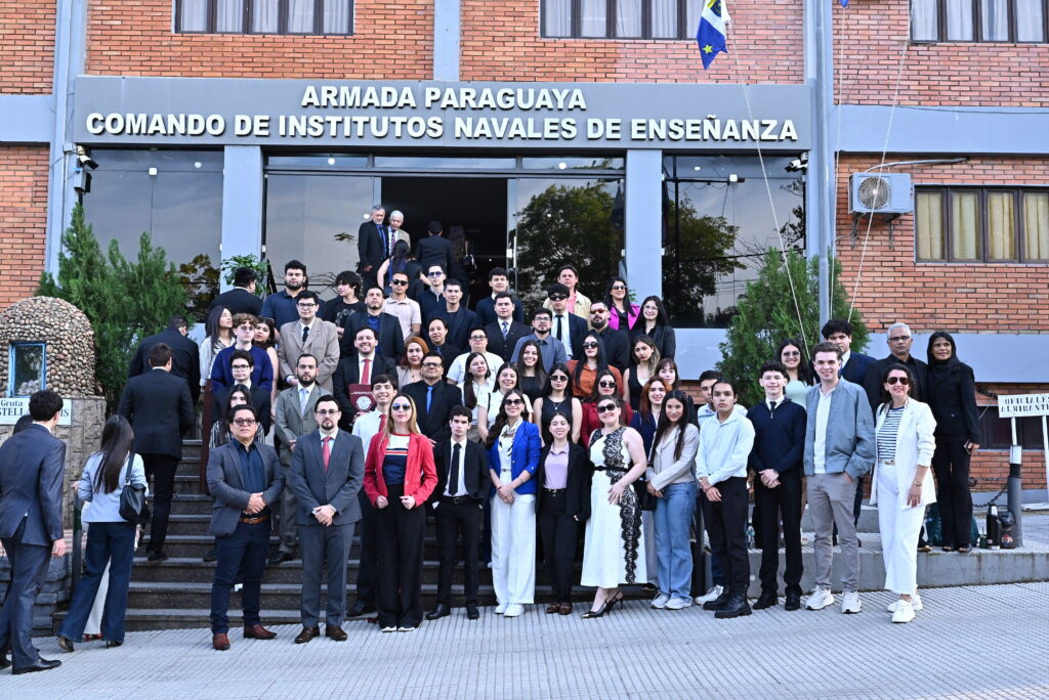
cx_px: 524
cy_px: 350
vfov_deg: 36.9
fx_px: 1050
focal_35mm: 36
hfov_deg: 53.1
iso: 640
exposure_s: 1/250
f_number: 5
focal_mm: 36
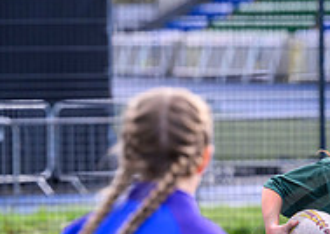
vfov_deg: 2.4
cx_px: 360
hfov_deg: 3.4
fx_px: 5535
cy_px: 342
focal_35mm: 592
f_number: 4.5
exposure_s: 1/1600
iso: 1600
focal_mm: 170
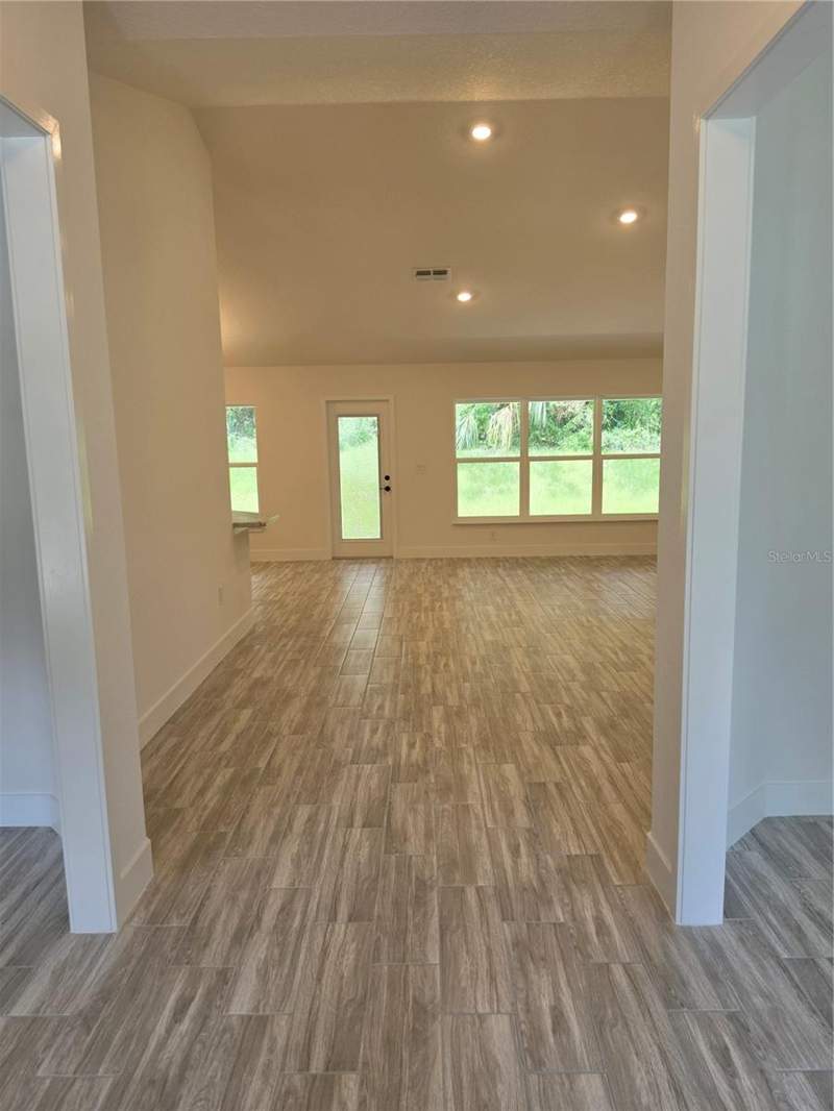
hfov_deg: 58.9
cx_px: 417
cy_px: 556
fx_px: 739
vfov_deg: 73.9
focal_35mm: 23
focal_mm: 6.5
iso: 50
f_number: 1.4
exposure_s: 1/120
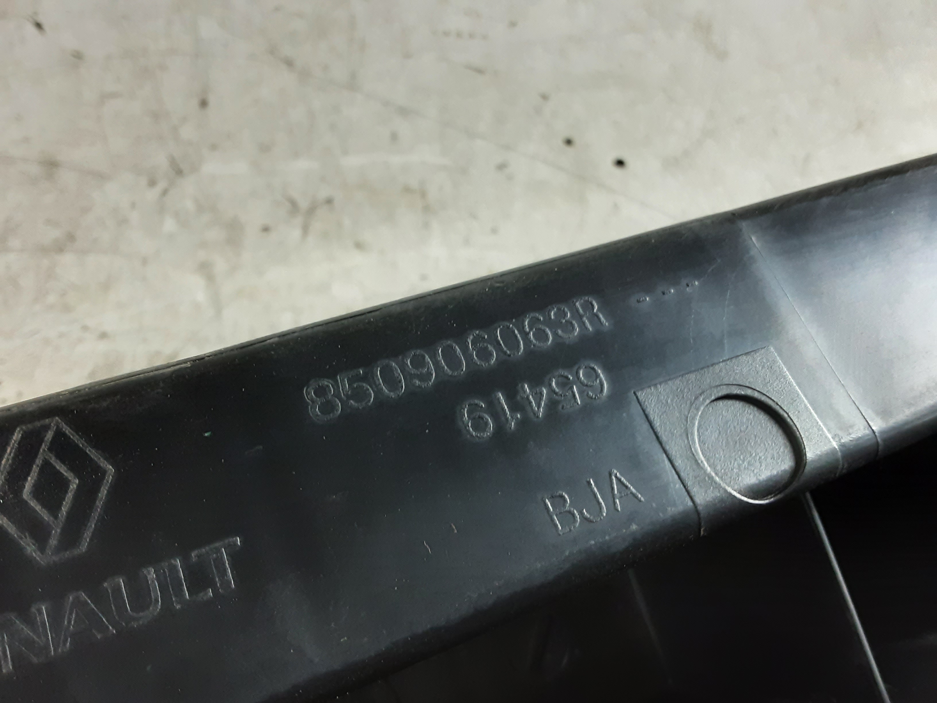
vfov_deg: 51.4
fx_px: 731
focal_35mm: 27
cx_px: 468
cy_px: 352
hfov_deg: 65.3
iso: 160
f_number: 1.9
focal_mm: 2.91
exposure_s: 1/33
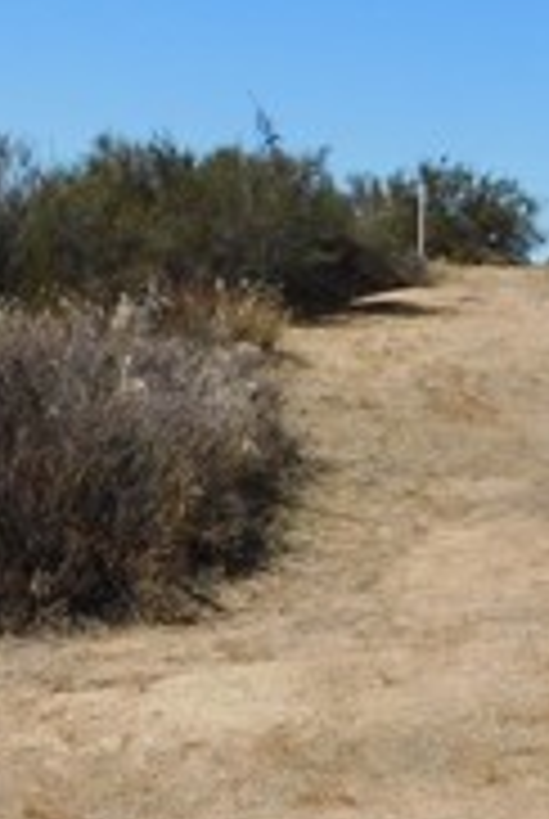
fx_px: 1914
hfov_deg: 15.8
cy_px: 378
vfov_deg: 24.1
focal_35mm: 84
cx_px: 644
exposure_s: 1/640
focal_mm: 4
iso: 125
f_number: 6
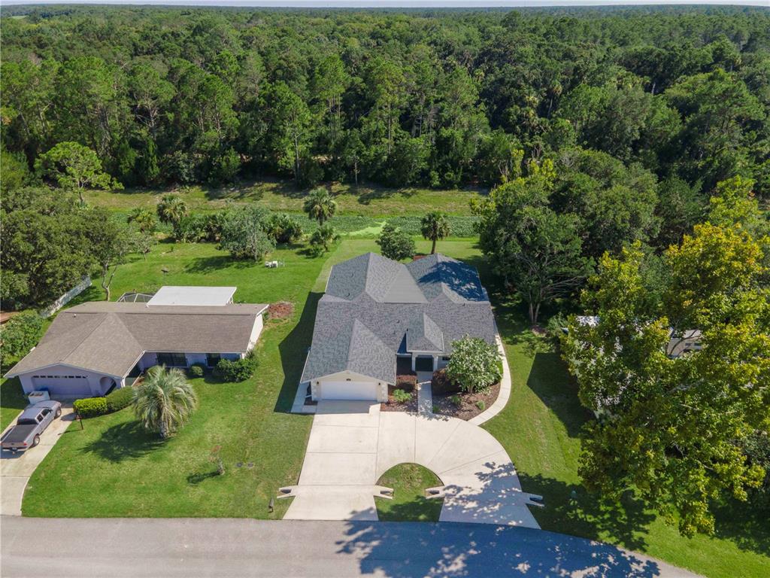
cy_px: 289
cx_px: 385
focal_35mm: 24
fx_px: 534
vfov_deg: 56.8
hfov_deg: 71.6
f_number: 2.8
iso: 100
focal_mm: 4.5
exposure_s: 1/400
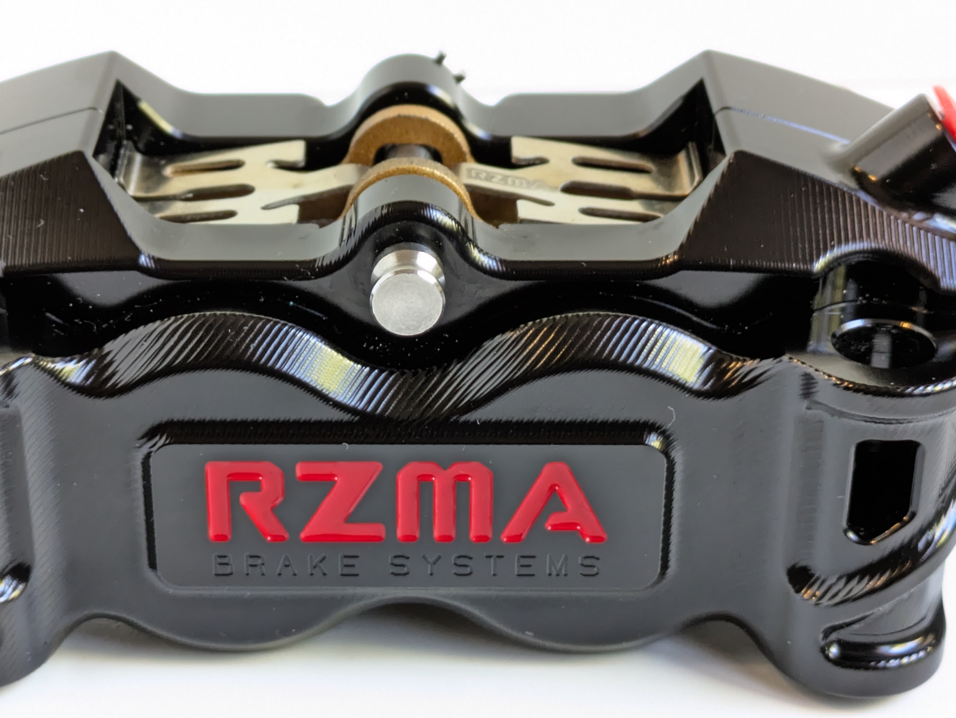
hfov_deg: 25.0
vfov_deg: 18.9
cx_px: 435
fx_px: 2155
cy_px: 392
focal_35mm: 78
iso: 353
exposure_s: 1/33.3
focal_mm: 5.43
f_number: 1.89
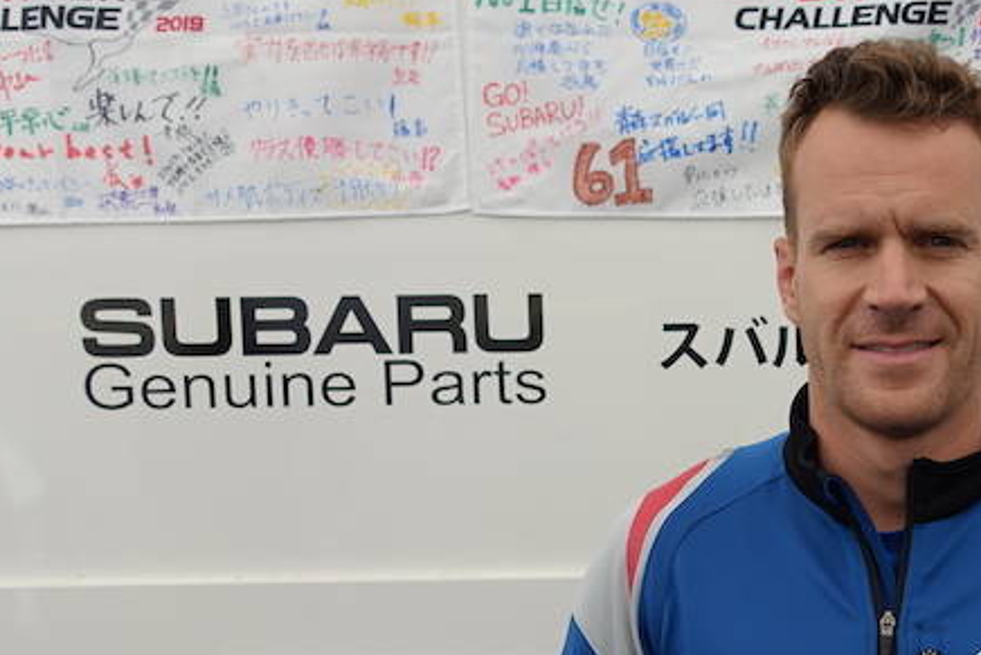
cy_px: 447
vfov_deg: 30.3
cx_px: 878
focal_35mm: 44
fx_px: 1199
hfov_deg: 41.1
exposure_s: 1/800
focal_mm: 8.8
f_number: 2.8
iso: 125
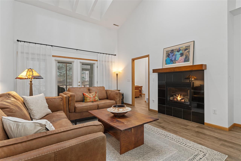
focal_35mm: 17
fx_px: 114
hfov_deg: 93.3
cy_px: 80
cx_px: 120
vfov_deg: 70.4
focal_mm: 17
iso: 800
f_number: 8
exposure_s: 1/2
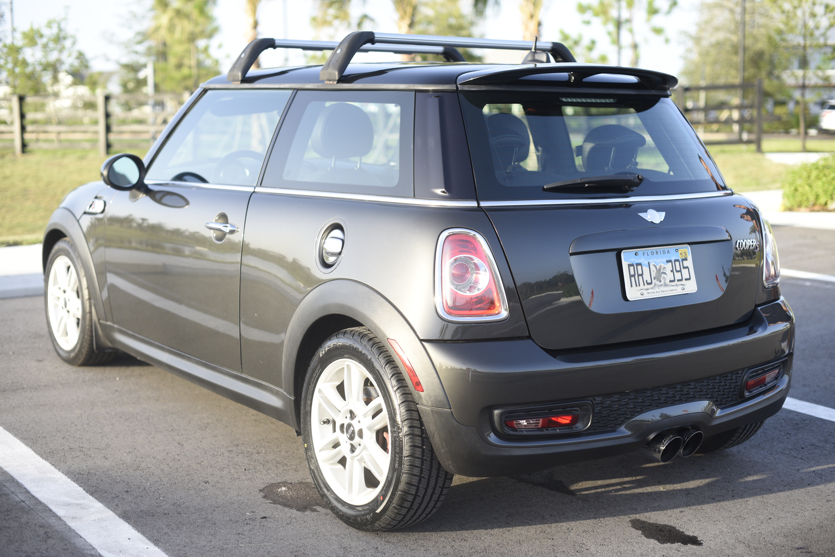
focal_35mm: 50
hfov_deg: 39.6
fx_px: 1160
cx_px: 418
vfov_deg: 27.0
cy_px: 278
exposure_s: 1/2500
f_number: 2.8
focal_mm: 50
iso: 800
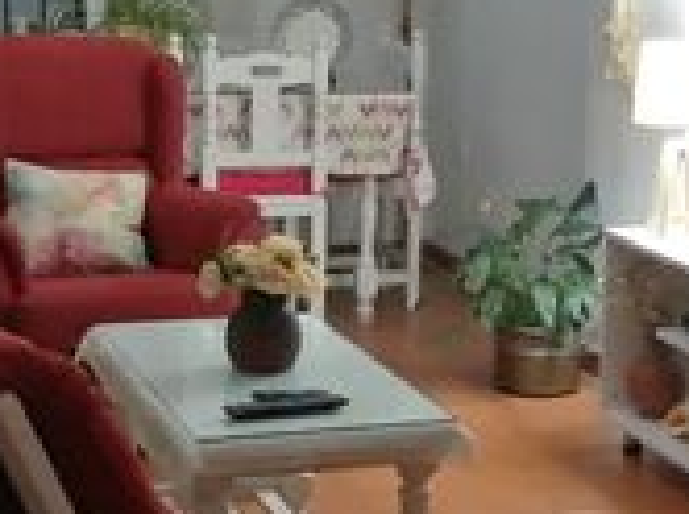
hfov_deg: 20.7
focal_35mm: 94
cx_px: 535
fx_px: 1868
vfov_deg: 15.6
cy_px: 149
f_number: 1.8
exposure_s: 1/20
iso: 400
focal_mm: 3.46
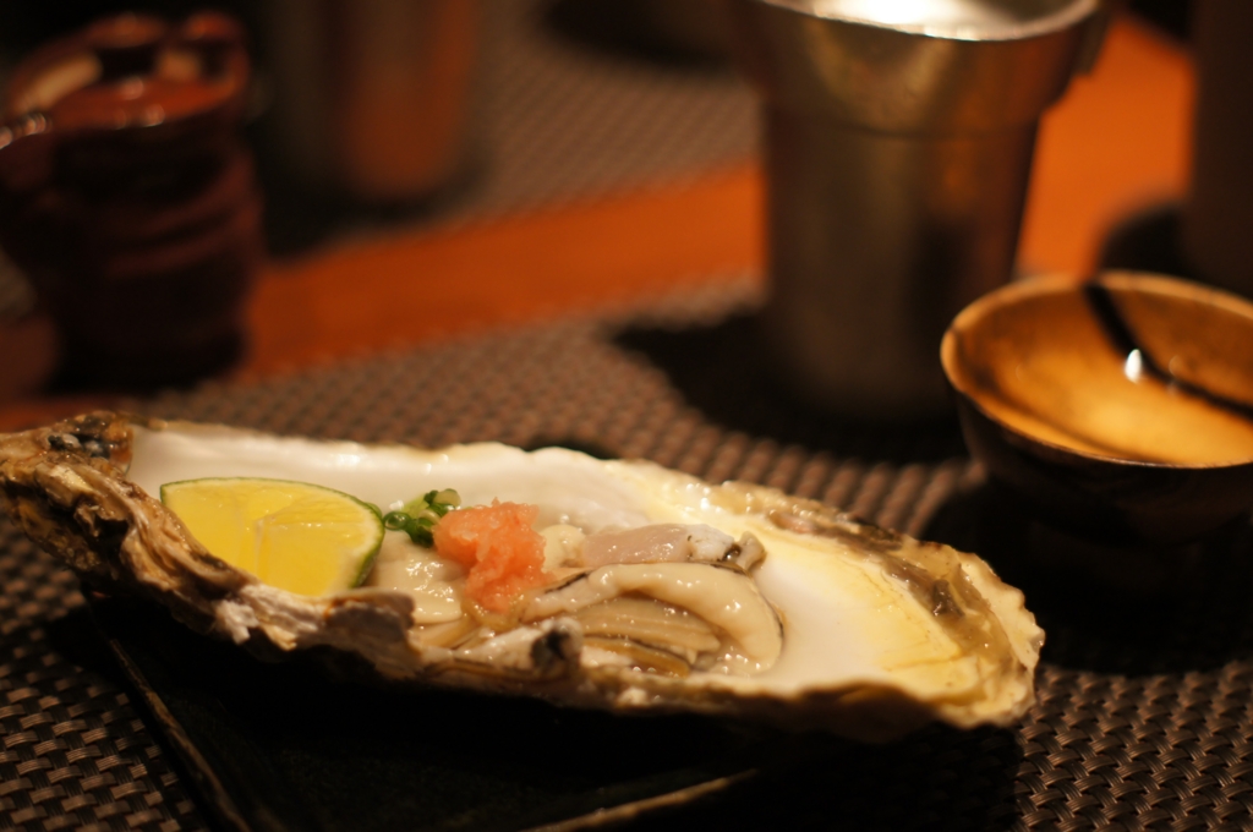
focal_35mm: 75
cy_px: 416
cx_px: 626
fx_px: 2607
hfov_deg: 27.0
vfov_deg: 18.1
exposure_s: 1/60
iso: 400
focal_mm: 50
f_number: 1.8
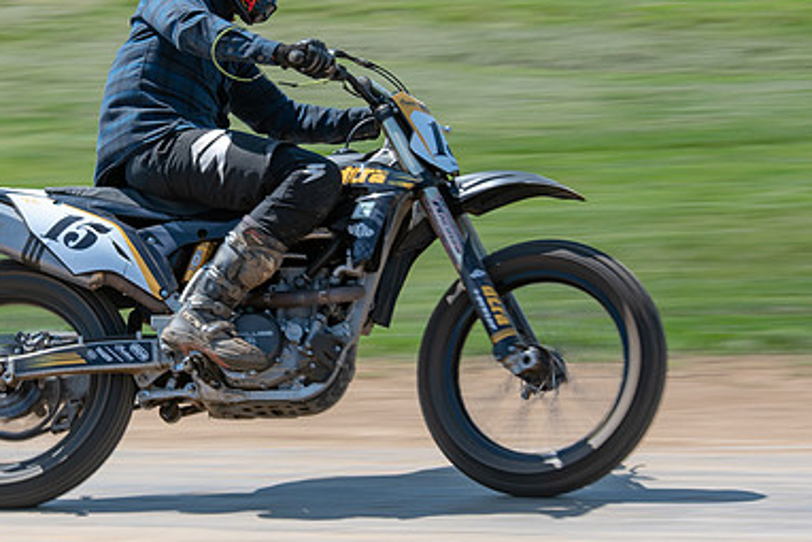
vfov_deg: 7.0
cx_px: 216
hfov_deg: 10.5
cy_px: 209
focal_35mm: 195
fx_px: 4400
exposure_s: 1/125
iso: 100
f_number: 8
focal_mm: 100
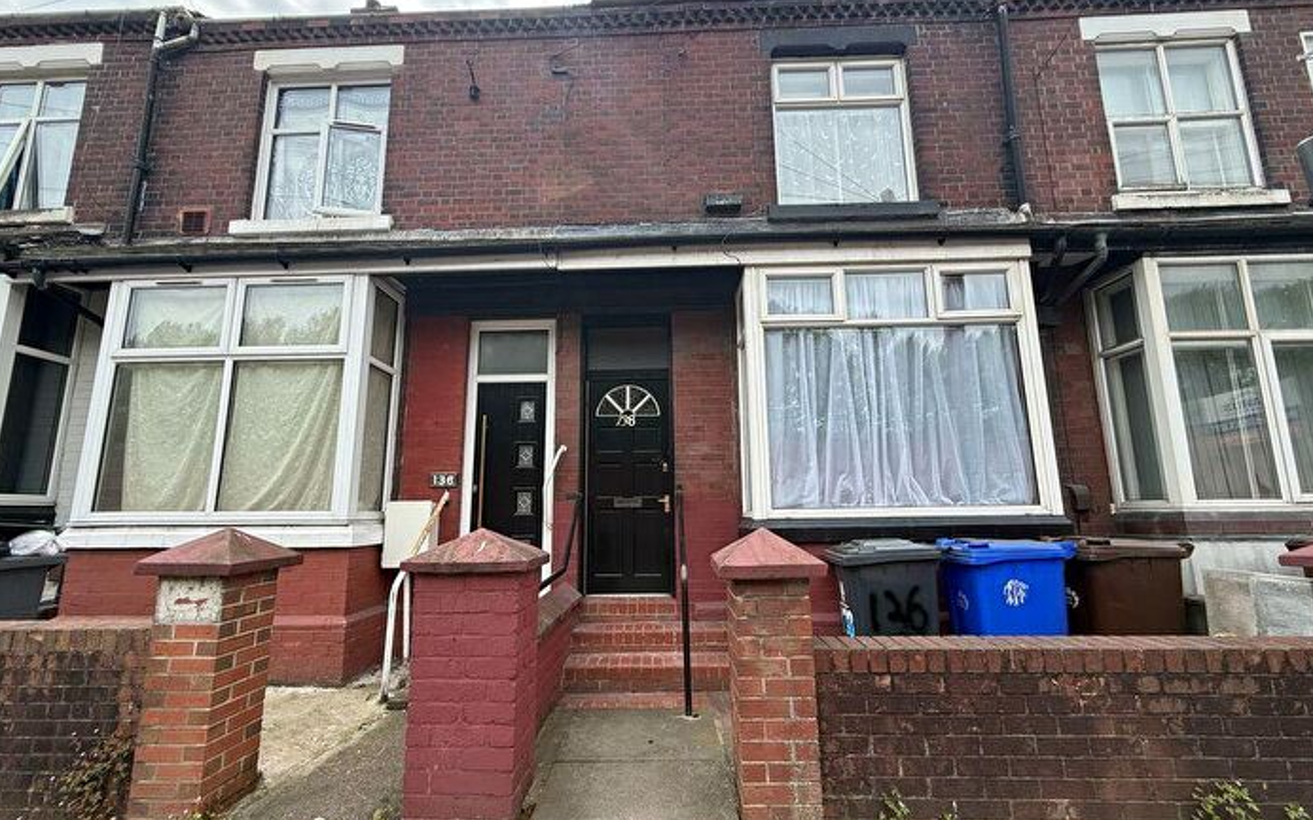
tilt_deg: +9.9
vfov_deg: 74.8
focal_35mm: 15
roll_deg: +0.7
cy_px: 425
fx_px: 537
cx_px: 657
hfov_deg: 101.5
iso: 50
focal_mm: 2.22
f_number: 2.2
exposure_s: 1/694
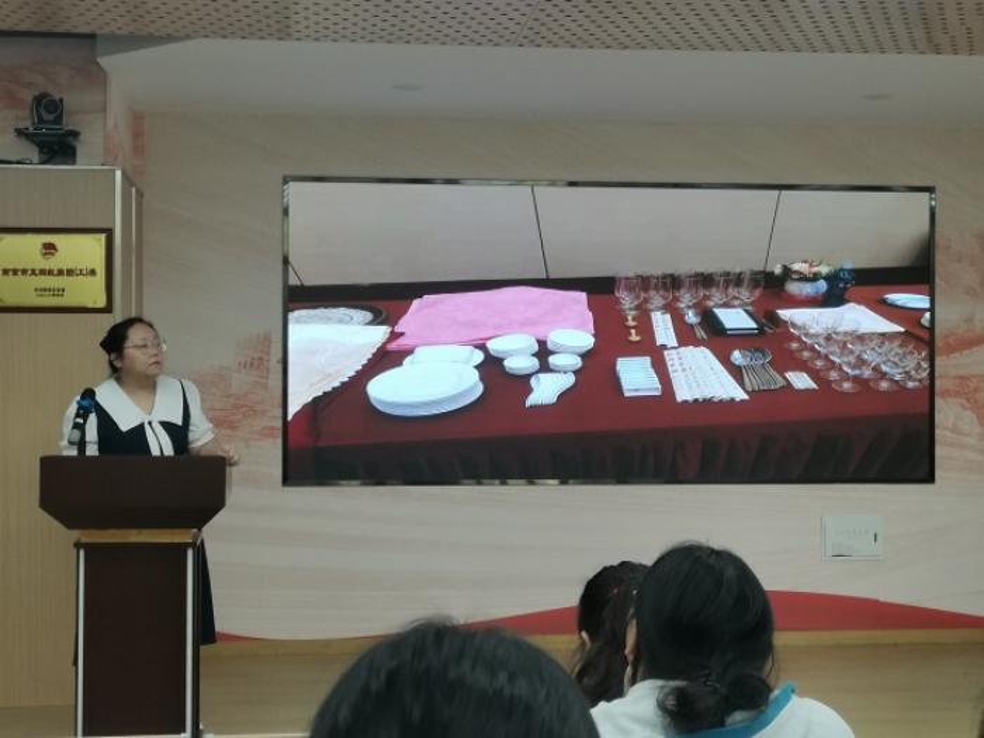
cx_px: 492
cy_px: 369
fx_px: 1478
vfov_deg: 28.0
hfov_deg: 36.8
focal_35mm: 52
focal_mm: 4.75
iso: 125
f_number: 1.8
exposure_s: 1/100
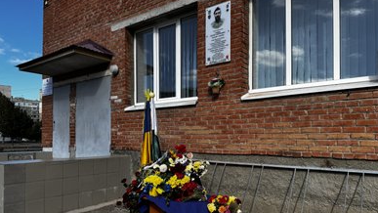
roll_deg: -0.1
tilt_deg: +1.2
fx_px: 271
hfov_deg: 69.8
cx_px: 193
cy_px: 133
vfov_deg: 42.6
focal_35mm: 27
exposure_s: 1/2959
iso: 80
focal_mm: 6.76
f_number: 1.78
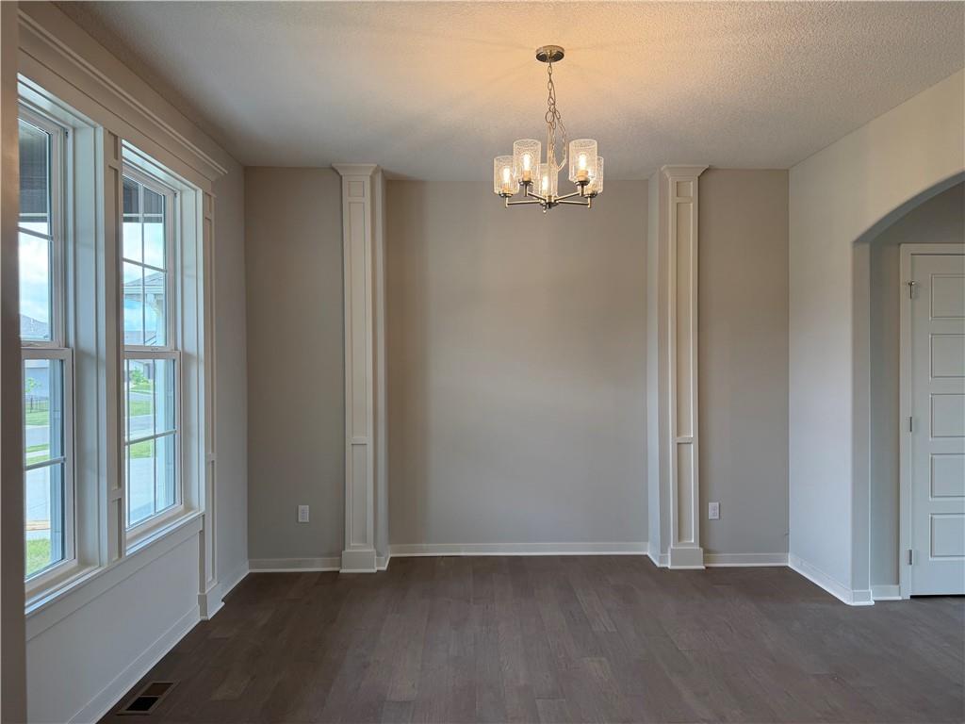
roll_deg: +0.0
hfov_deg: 71.6
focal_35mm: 24
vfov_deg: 56.8
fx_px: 669
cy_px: 362
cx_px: 482
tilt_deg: -1.0
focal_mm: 6.76
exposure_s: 1/188
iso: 100
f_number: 1.78
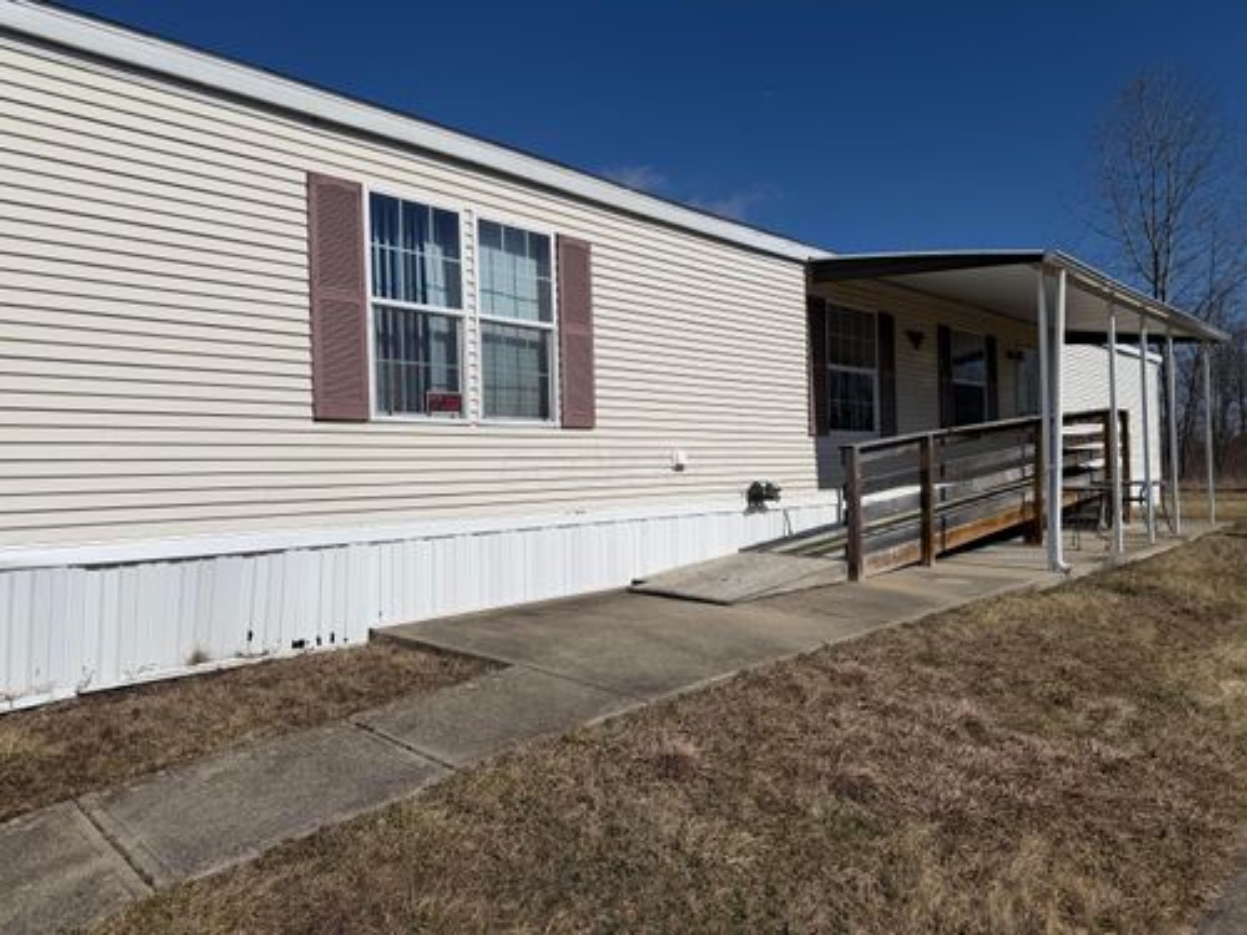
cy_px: 468
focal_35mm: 24
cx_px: 624
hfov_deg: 71.6
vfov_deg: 56.8
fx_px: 865
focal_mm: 6.76
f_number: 1.78
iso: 80
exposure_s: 1/22727
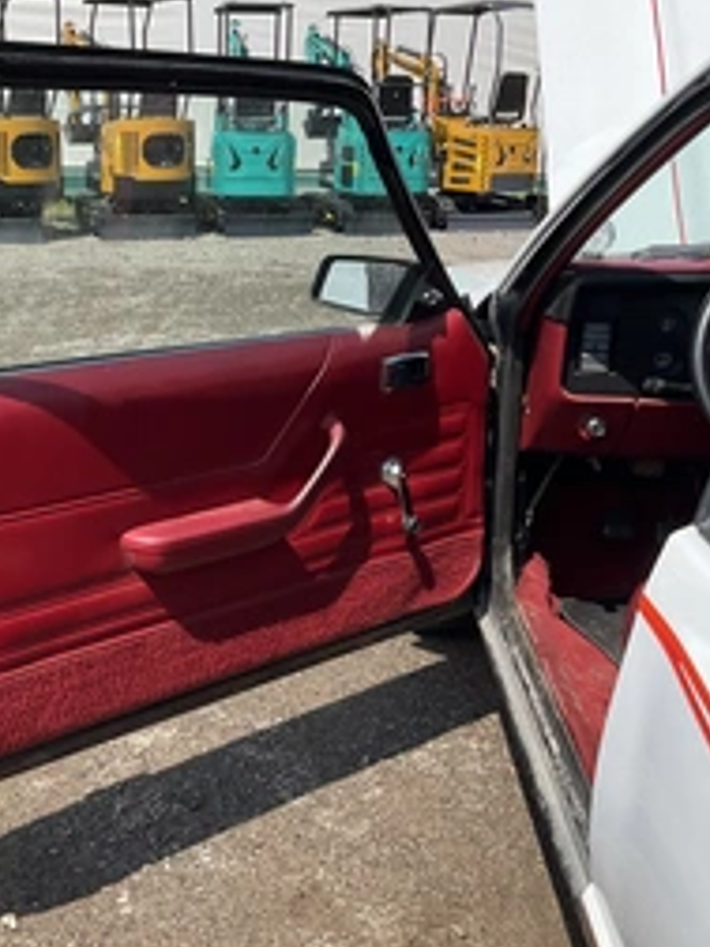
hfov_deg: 31.2
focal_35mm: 46
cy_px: 470
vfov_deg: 41.2
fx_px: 1258
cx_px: 229
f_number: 1.8
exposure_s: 1/1534
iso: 25
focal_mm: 3
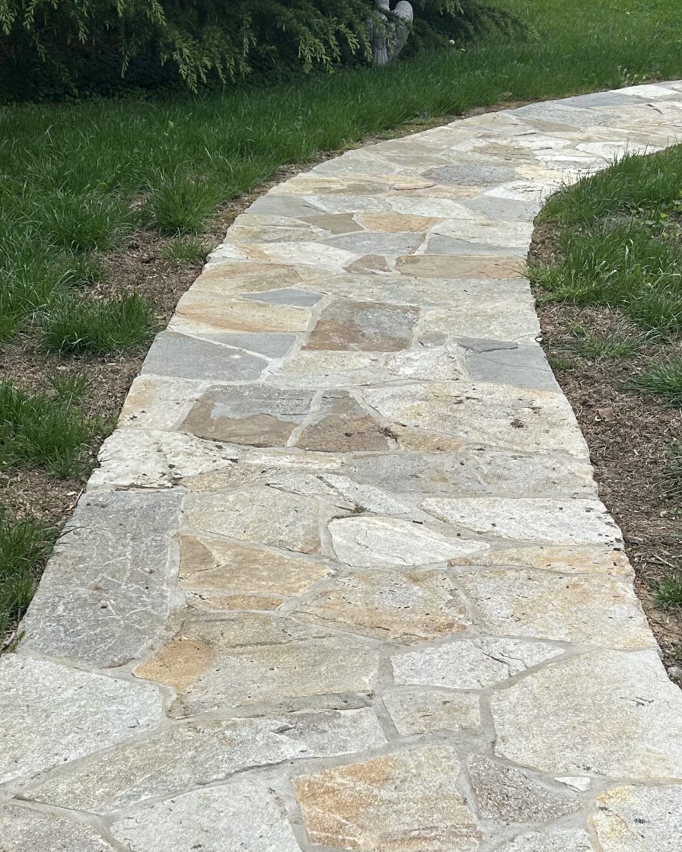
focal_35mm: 58
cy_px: 579
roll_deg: -1.4
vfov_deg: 32.2
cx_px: 314
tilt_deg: -25.0
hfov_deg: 26.2
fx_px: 1463
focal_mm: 5.7
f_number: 1.5
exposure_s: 1/3356
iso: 50
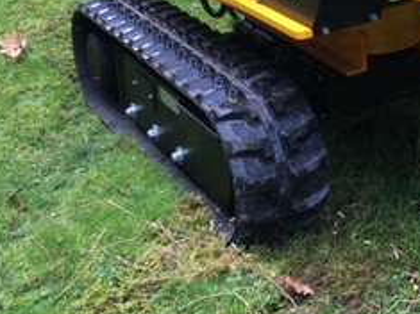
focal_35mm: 79
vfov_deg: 17.9
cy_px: -37
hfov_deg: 23.4
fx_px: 958
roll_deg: -2.9
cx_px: 447
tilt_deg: -11.9
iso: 25
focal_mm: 4.15
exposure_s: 1/50
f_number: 2.2
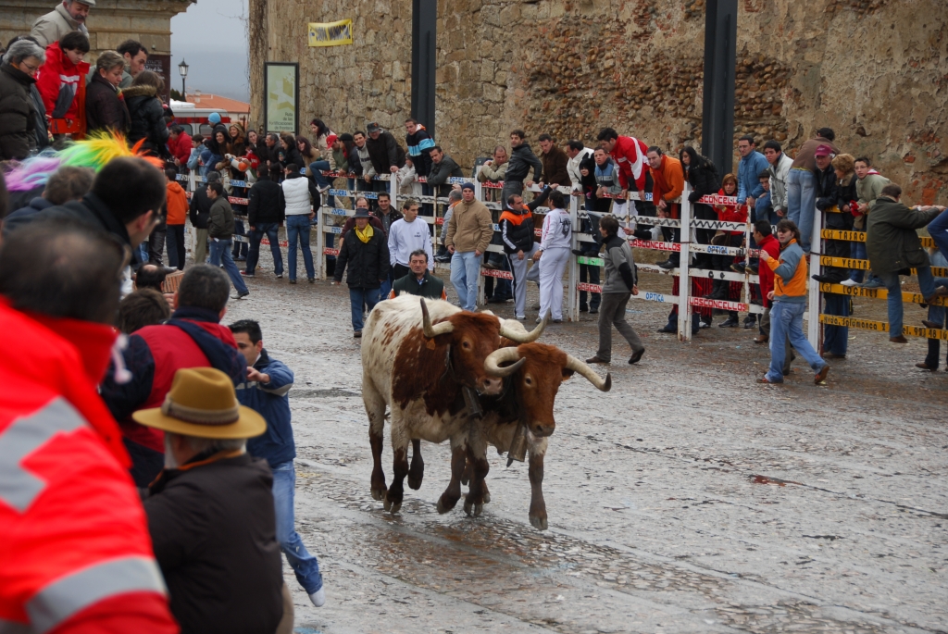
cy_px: 317
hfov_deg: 19.4
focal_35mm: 105
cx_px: 474
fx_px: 2768
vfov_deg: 13.1
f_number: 5
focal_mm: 70
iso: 125
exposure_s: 1/250
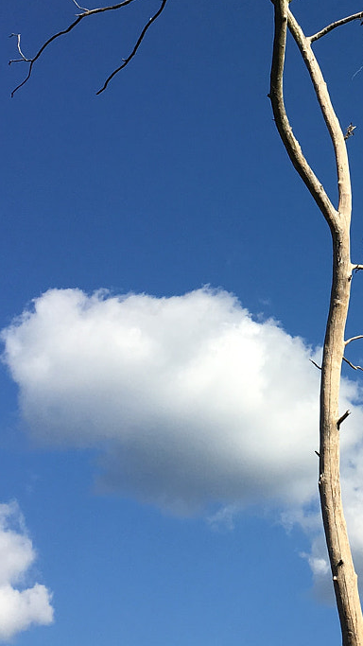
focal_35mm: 74
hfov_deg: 15.6
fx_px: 1267
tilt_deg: +33.9
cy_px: 192
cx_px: 453
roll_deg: +4.8
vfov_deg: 28.3
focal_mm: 4.15
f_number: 2.2
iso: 25
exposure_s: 1/2137
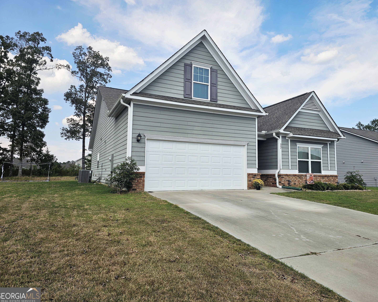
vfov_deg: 58.8
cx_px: 197
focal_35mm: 24
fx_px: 268
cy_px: 151
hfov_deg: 70.3
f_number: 1.7
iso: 10
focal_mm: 6.3
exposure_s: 1/714
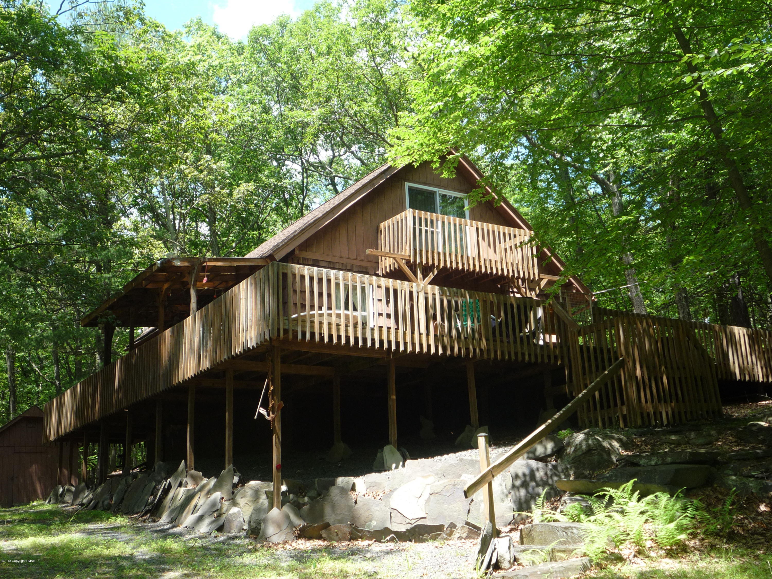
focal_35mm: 40
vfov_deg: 36.0
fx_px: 892
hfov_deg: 46.8
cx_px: 386
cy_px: 290
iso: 100
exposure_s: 1/100
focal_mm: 7
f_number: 4.3
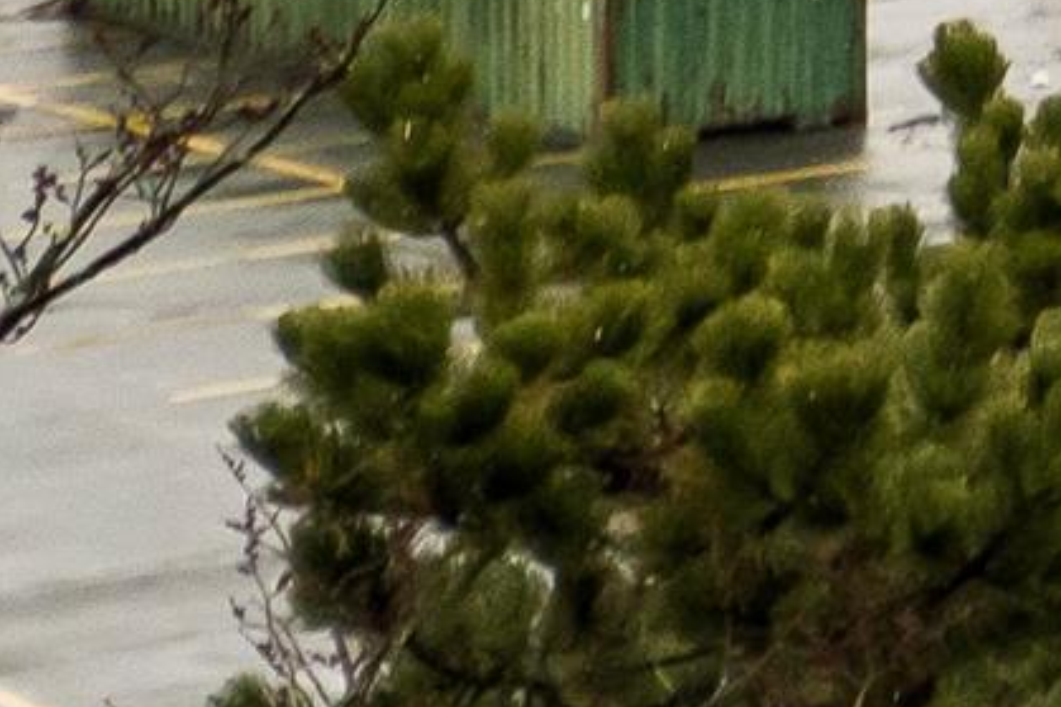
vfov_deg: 5.9
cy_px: -1133
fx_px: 6481
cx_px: 3763
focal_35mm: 220
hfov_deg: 7.5
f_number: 6.3
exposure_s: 1/1000
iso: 400
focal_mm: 20
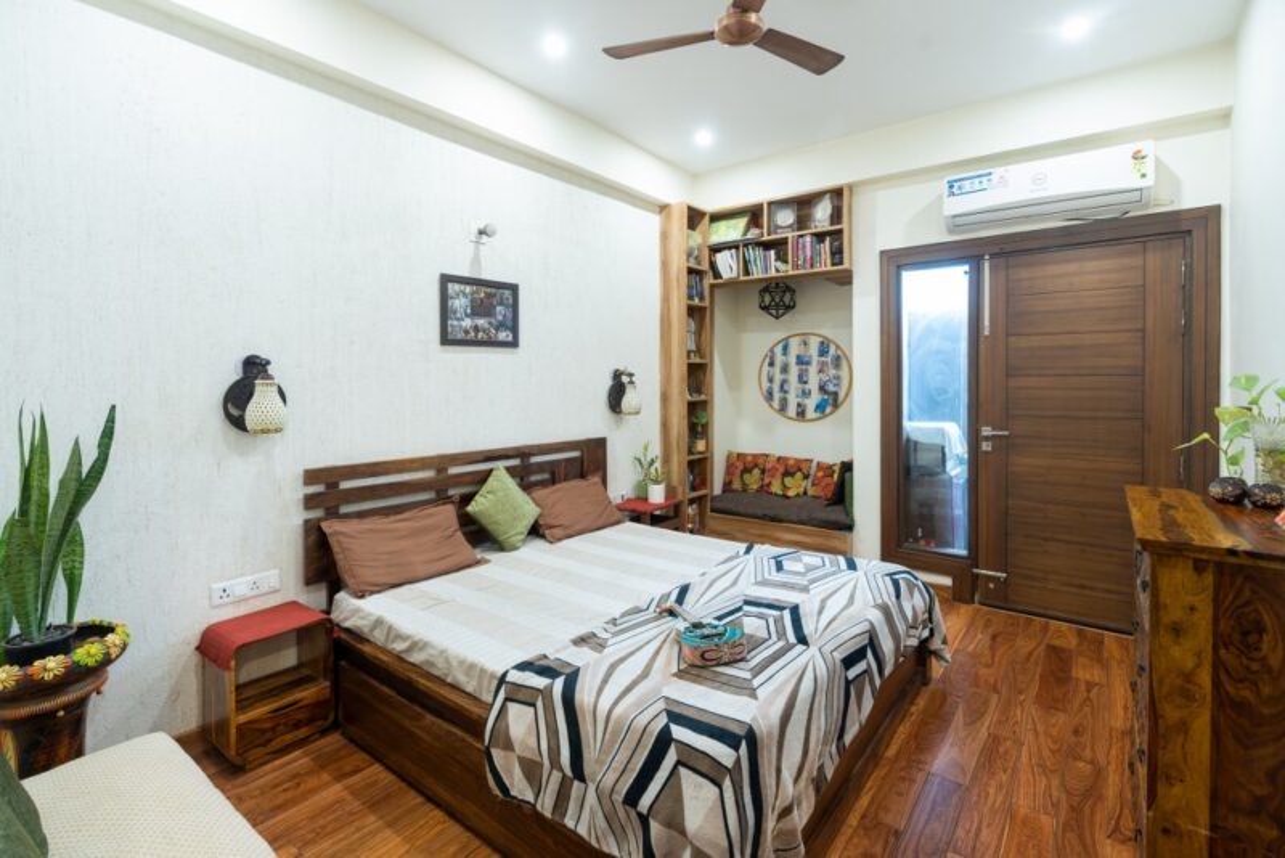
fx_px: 571
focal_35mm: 16
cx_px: 642
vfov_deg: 73.8
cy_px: 429
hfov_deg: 96.7
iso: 200
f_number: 7.1
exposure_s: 4
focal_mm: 16
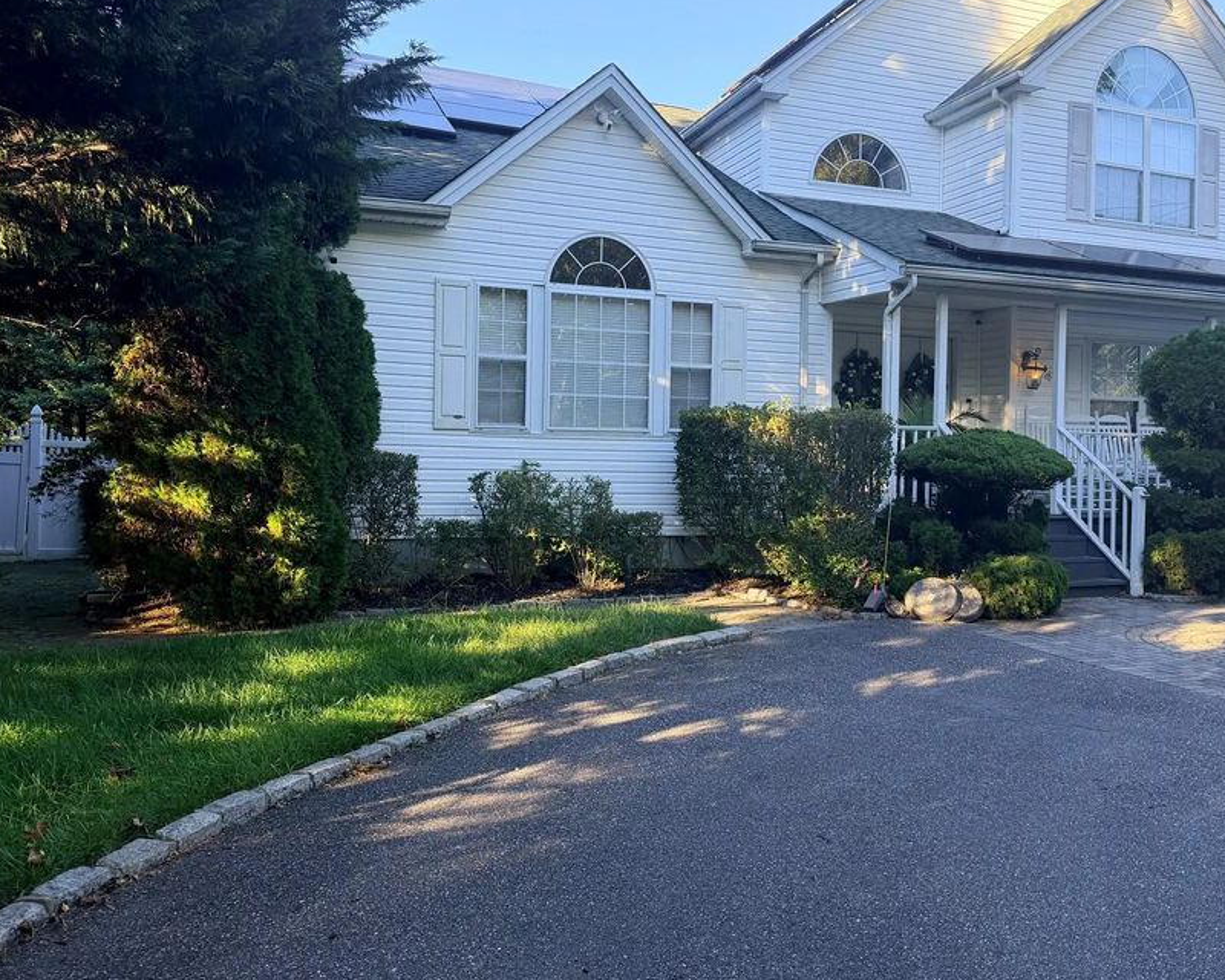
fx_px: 1088
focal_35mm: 30
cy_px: 430
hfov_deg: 58.5
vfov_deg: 48.4
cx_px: 698
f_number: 1.78
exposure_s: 1/501
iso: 100
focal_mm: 6.76
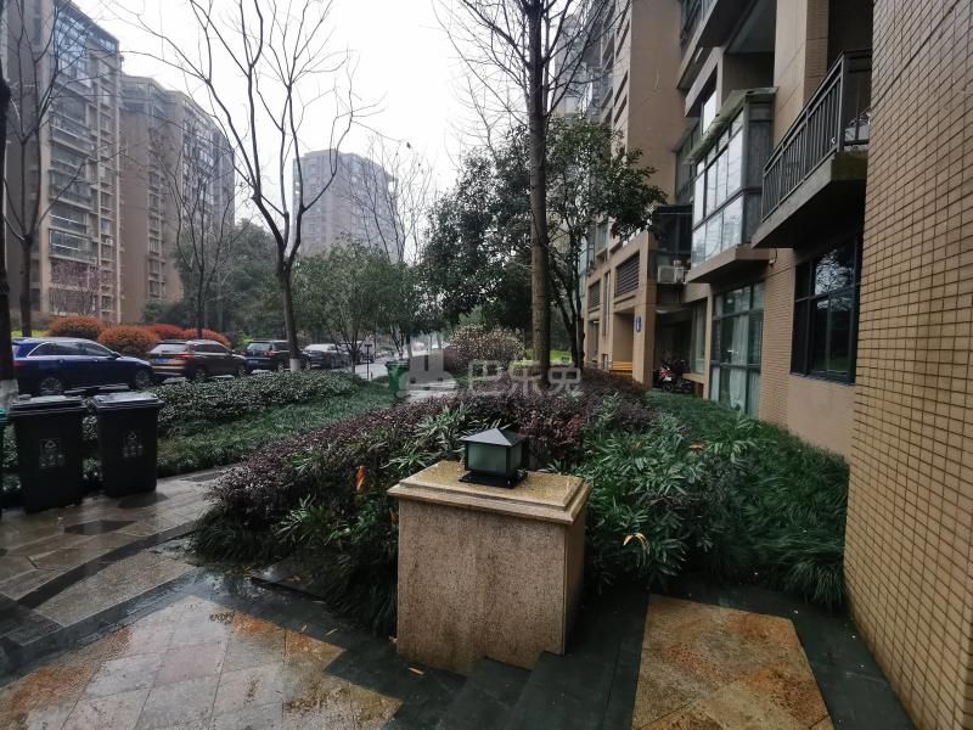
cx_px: 486
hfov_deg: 91.0
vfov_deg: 74.7
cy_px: 365
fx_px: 478
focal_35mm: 17
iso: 50
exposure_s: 1/206
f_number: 2.2
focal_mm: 2.23
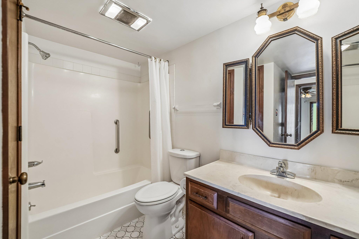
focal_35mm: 14
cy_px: 120
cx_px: 180
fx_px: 140
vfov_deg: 81.2
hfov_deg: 104.3
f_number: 3.5
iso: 400
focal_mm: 14
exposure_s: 1/50
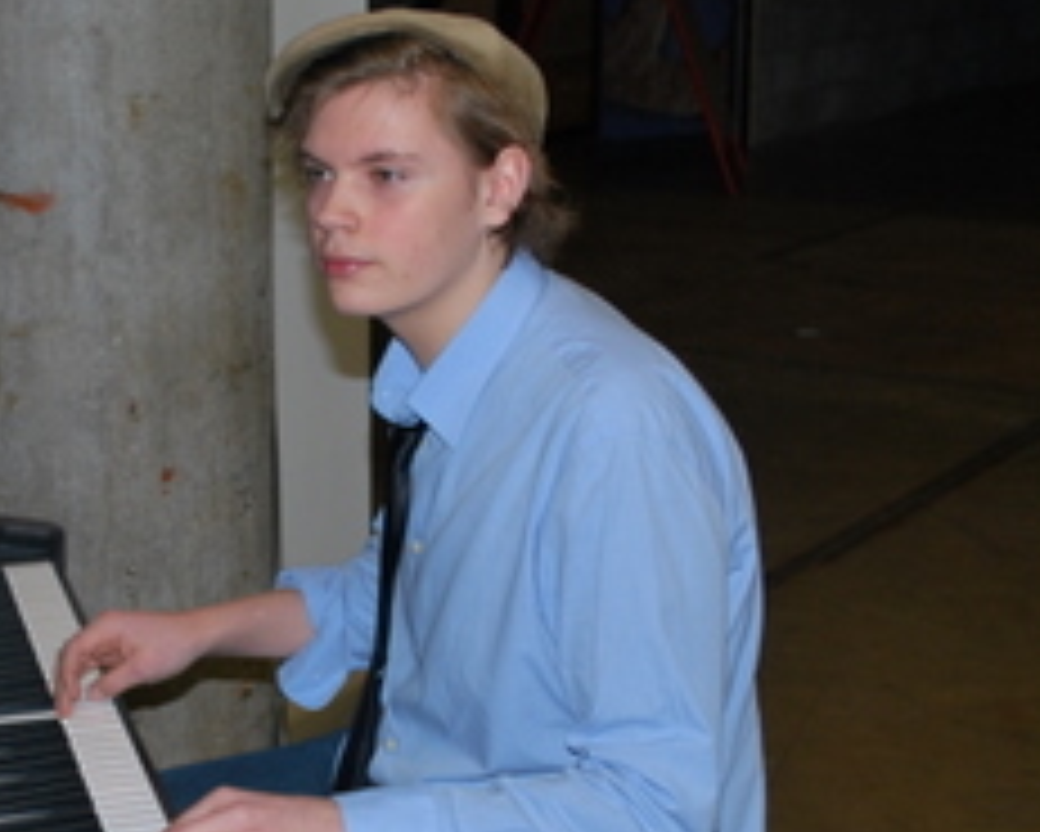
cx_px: 297
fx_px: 2710
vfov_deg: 17.4
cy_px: 630
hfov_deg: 21.6
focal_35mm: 88
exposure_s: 1/60
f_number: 4.2
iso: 200
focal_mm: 24
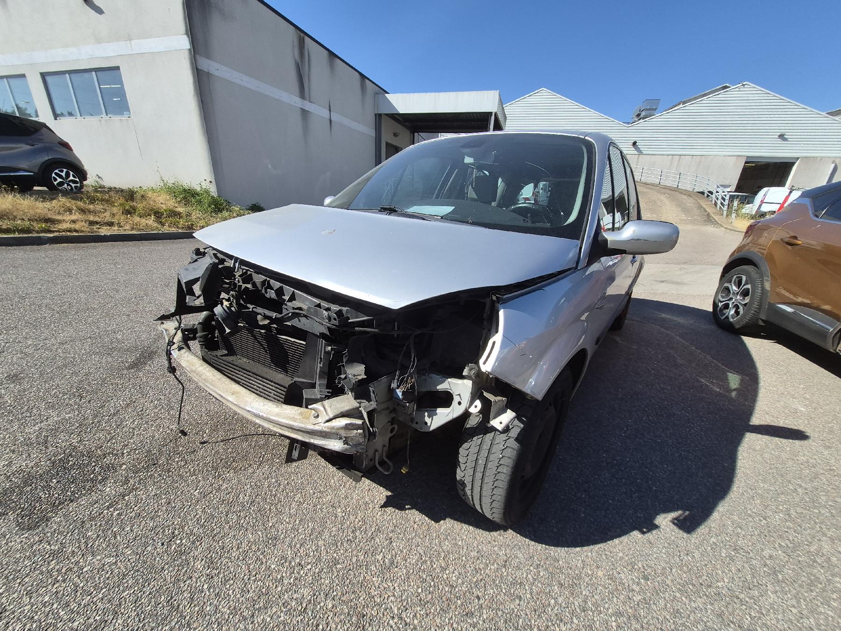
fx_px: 316
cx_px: 420
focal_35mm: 13
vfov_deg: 89.9
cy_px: 316
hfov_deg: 106.2
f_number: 2.2
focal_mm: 1.74
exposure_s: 1/1667
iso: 40
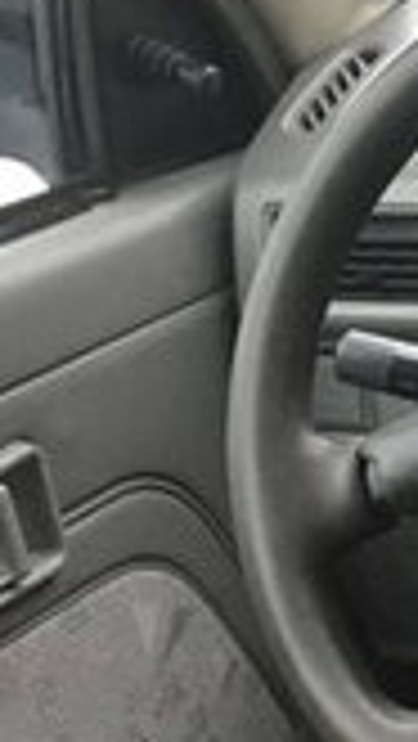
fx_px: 2479
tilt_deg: -24.5
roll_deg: +2.1
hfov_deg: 8.6
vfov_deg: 16.8
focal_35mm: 126
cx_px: 1079
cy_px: 686
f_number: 2.2
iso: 64
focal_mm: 4.15
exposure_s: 1/33
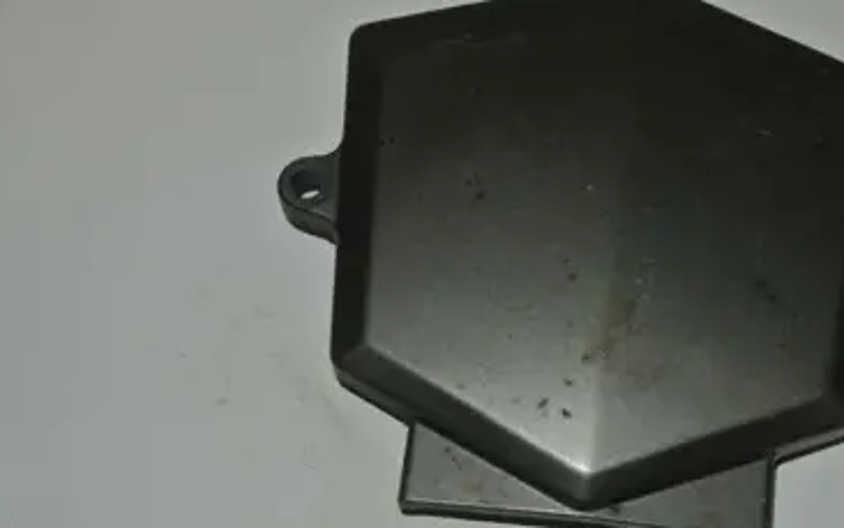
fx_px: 1519
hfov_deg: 30.8
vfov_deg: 19.7
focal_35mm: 66
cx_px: 583
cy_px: 286
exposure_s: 1/60
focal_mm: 16.3
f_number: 4.2
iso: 200
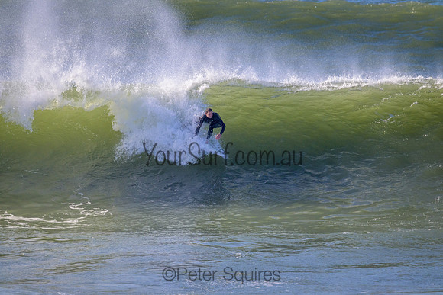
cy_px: 148
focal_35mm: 690
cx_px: 222
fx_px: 8492
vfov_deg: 2.0
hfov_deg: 3.0
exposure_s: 1/2000
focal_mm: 690
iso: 1800
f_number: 11
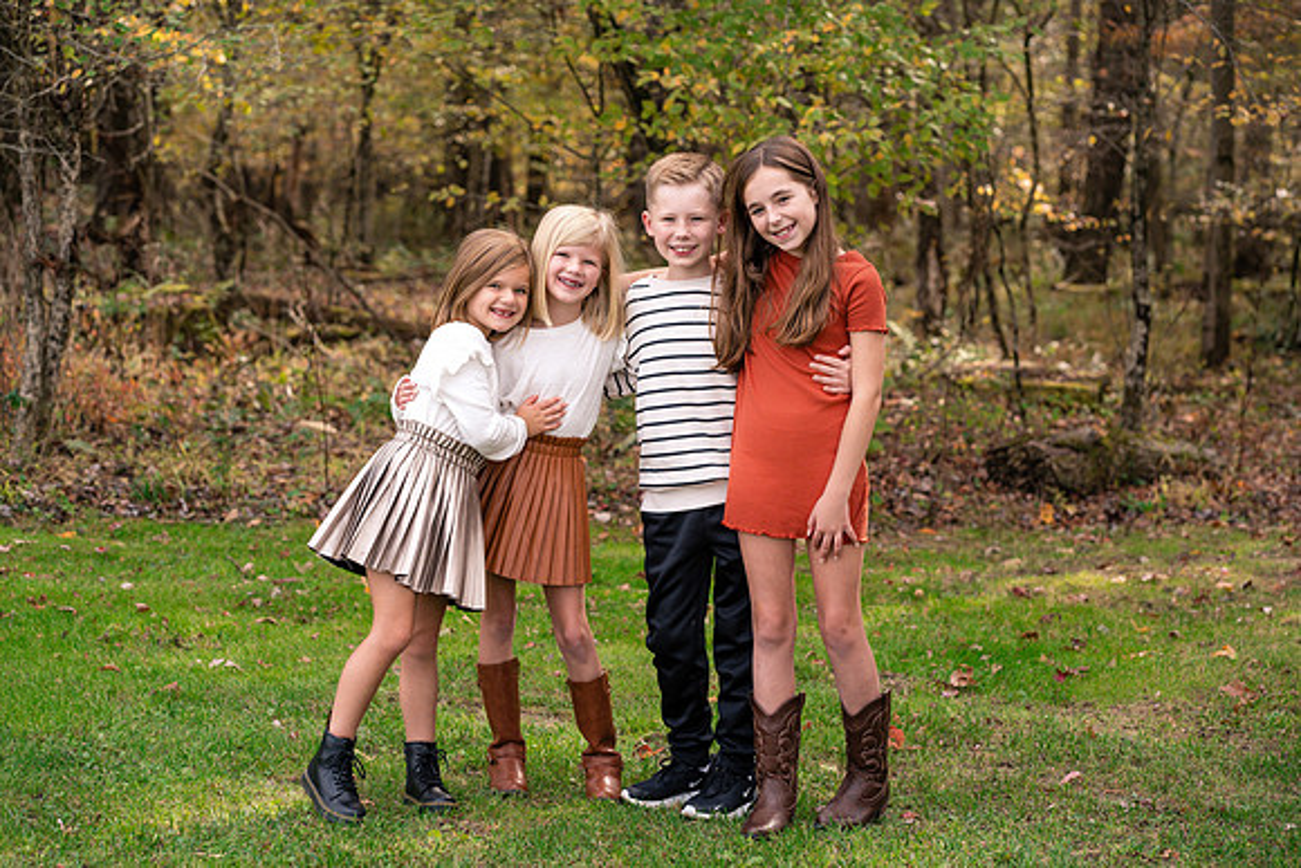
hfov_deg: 23.9
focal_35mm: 85
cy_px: 434
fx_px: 3072
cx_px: 650
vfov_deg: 16.1
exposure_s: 1/1000
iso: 400
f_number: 4.5
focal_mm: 85
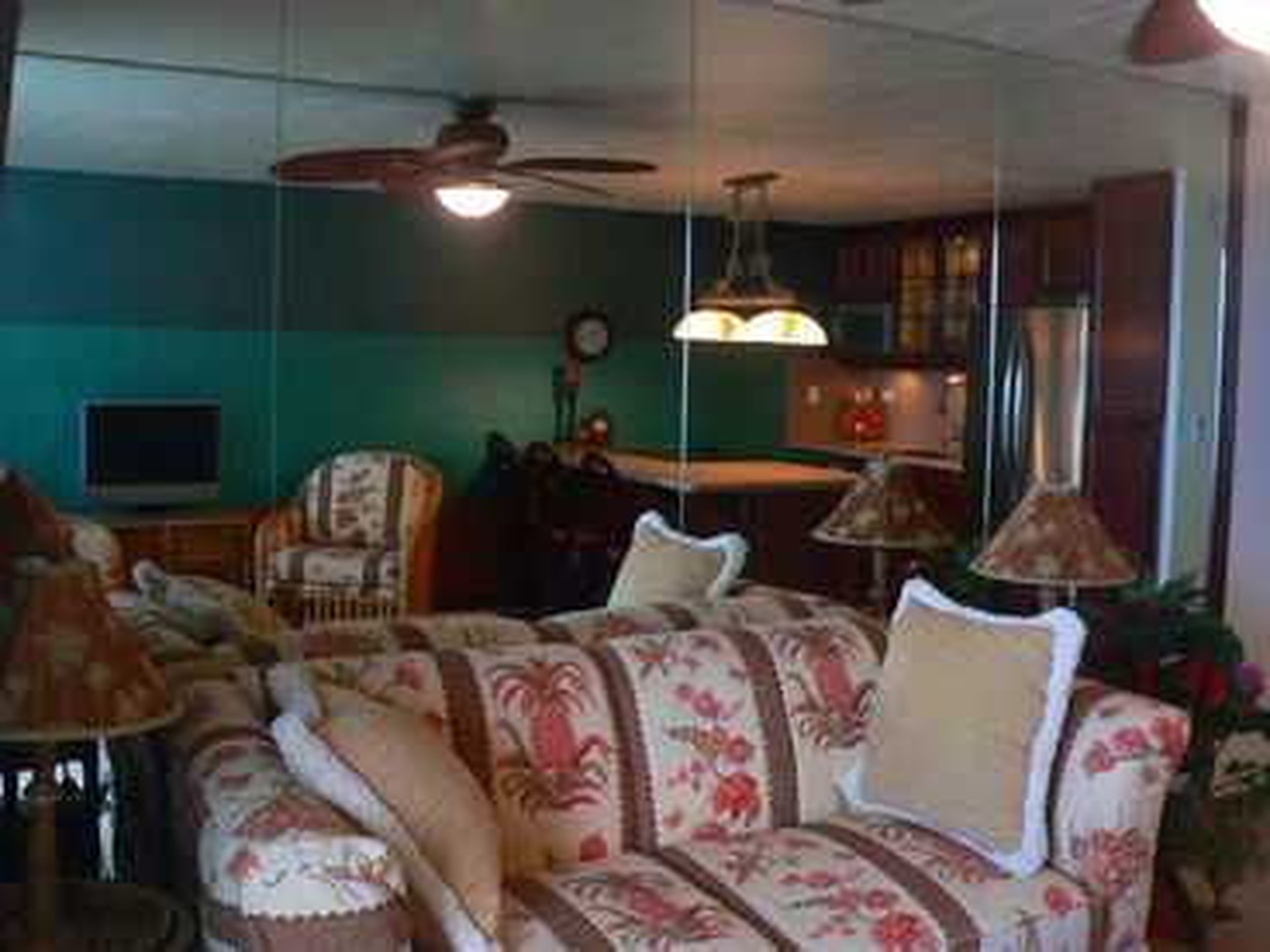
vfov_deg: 39.7
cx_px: 635
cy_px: 476
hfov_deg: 51.4
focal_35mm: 36
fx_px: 1321
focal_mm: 6
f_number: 5.2
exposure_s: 1/13
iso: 400
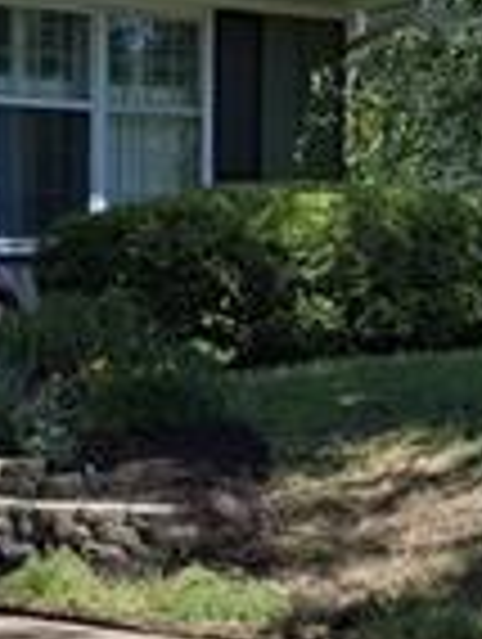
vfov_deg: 14.4
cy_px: 621
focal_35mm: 135
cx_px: -392
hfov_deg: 10.4
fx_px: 2499
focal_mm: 4.69
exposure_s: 1/1276
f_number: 1.8
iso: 32
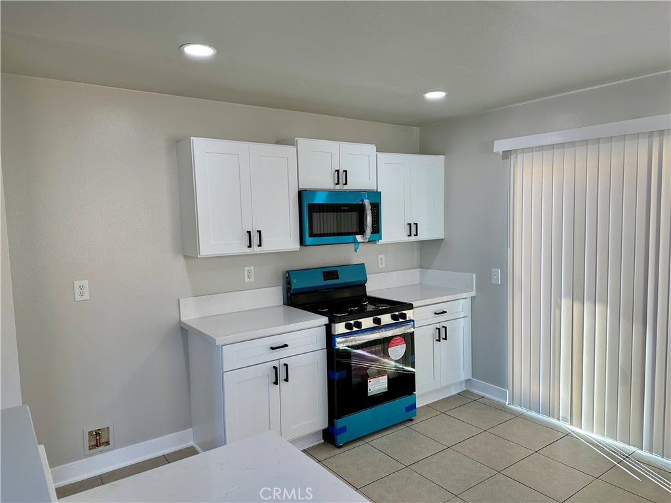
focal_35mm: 24
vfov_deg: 56.8
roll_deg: +1.3
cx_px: 336
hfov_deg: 71.6
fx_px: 465
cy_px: 252
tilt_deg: -4.4
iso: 64
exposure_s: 1/208
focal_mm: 6.86
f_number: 1.78
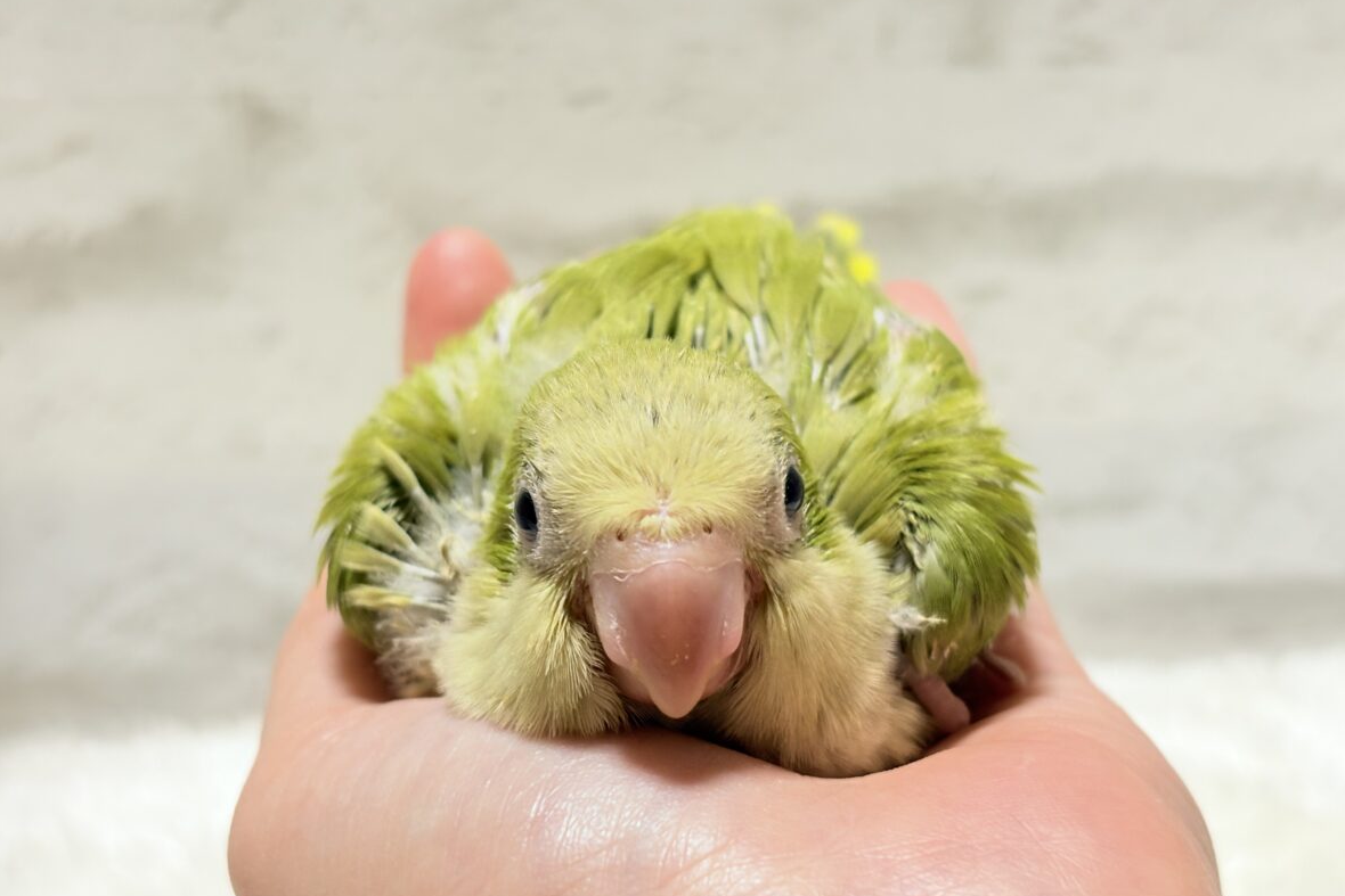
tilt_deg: -18.3
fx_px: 2055
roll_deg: +2.1
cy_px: 478
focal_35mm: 55
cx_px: 682
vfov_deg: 24.6
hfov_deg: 36.2
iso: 80
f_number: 1.6
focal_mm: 5.96
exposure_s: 1/50
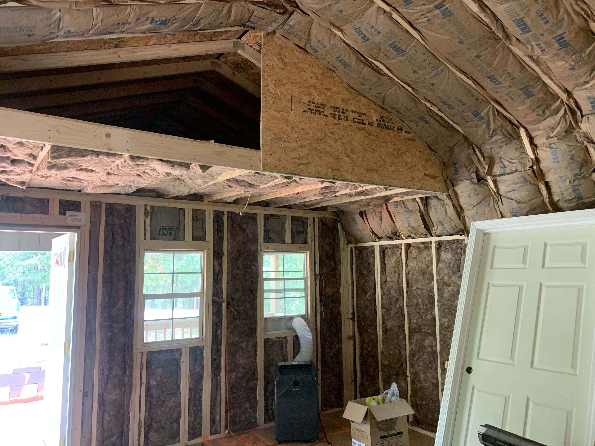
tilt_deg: +7.8
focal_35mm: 26
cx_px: 298
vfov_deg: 53.1
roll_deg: +0.6
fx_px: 447
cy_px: 223
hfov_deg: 67.3
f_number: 1.8
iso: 320
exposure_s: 1/60
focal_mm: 4.25
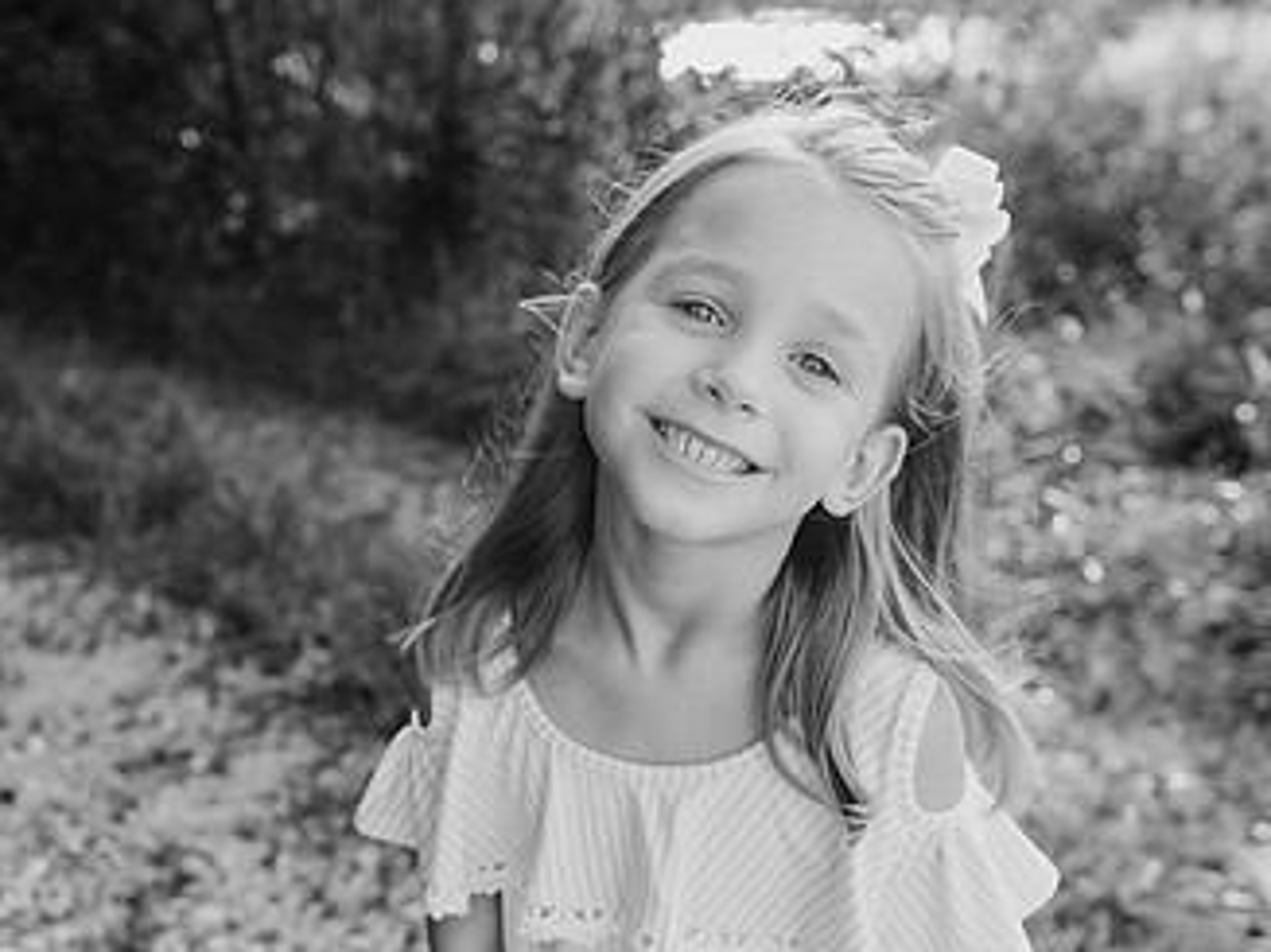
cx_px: 439
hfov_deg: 45.2
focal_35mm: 41
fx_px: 1505
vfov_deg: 34.9
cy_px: 593
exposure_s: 1/640
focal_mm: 24
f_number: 3.5
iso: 200
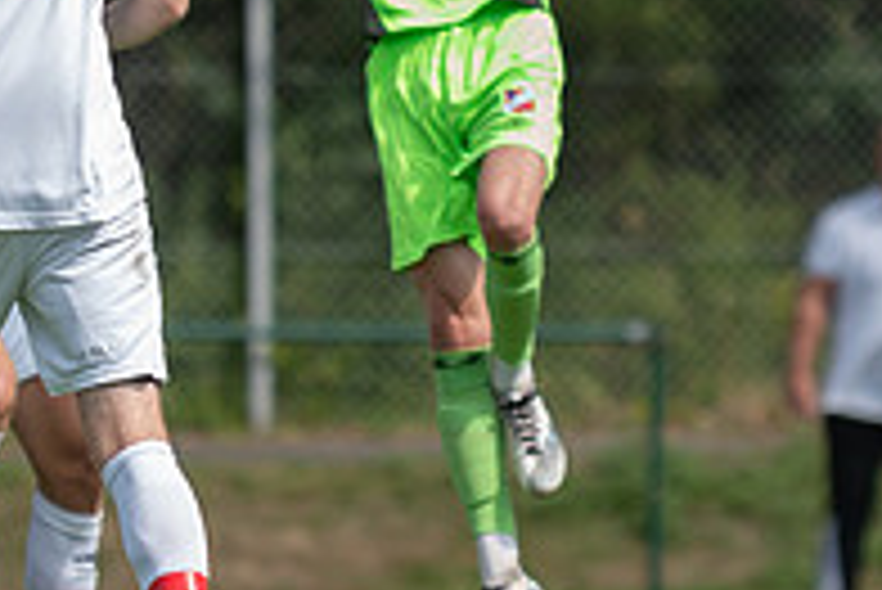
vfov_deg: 1.6
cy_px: 79
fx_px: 21722
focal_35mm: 886
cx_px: 486
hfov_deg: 2.3
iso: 160
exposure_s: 1/1600
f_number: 3.2
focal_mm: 200
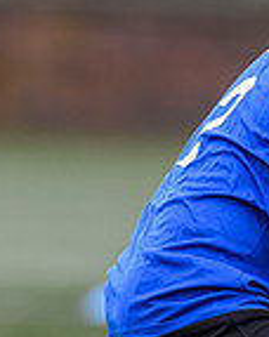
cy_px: 288
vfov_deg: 1.0
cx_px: 312
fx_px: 19068
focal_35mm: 1912
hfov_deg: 0.8
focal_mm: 400
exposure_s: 1/1600
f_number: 3.5
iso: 500
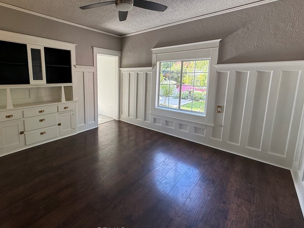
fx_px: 149
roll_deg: -0.7
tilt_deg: -7.1
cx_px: 121
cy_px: 97
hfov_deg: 89.8
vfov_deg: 74.3
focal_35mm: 17
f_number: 2.2
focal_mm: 2.22
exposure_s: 1/99
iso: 100
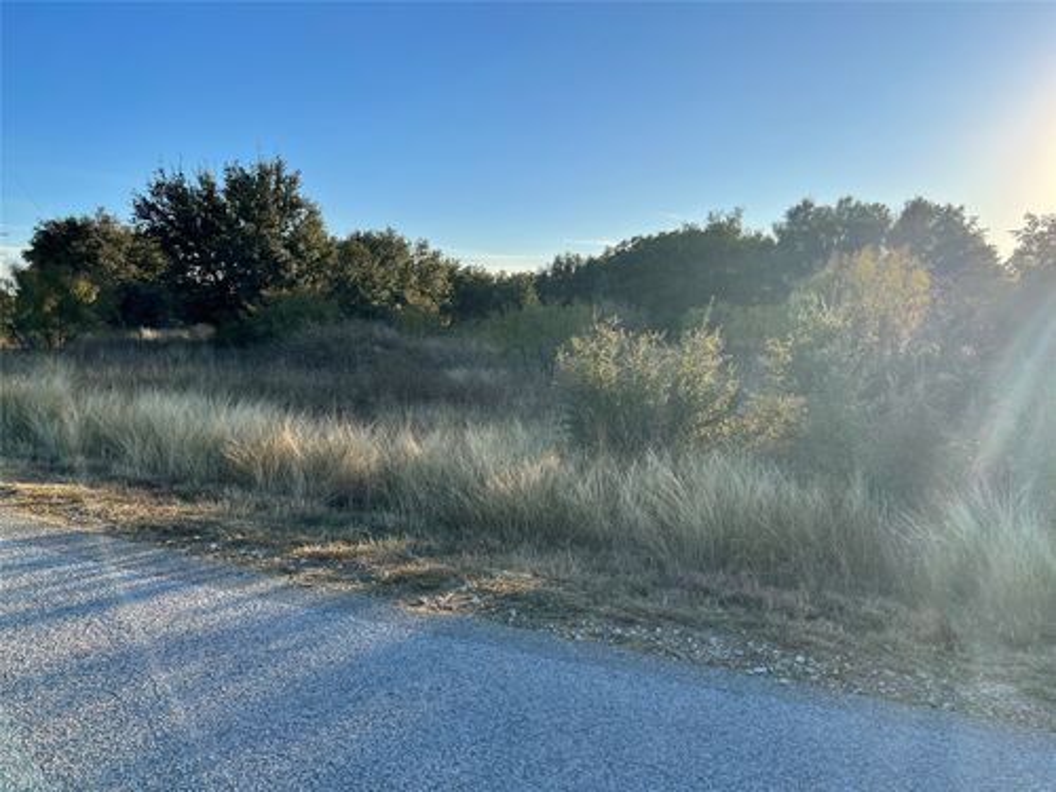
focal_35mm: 26
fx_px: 793
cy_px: 396
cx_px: 528
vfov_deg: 53.1
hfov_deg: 67.3
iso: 50
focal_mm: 5.7
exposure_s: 1/2632
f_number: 1.5
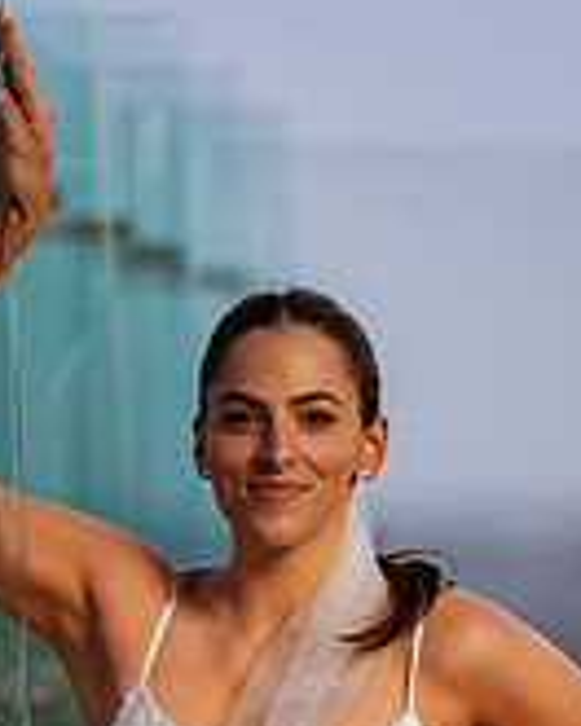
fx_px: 7437
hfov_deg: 4.5
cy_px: 691
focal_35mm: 346
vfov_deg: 5.6
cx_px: 273
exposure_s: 1/100
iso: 1250
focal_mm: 135
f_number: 1.8
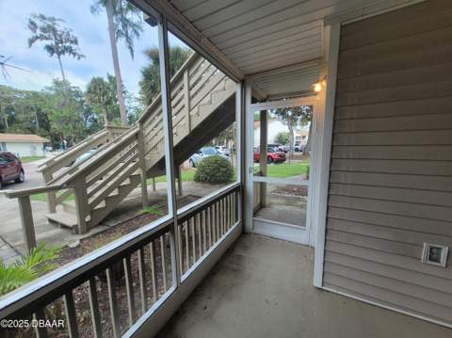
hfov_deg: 106.2
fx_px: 170
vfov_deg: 89.8
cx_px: 226
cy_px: 169
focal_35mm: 13
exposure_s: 1/120
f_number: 2.2
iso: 80
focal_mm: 1.74
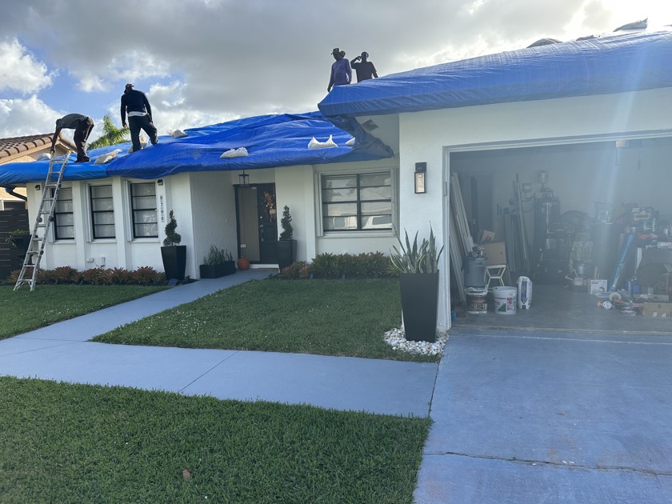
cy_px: 252
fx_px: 466
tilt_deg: -4.1
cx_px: 336
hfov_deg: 71.6
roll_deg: +0.3
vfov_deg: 56.8
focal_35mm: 24
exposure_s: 1/2252
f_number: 1.78
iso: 80
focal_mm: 6.86
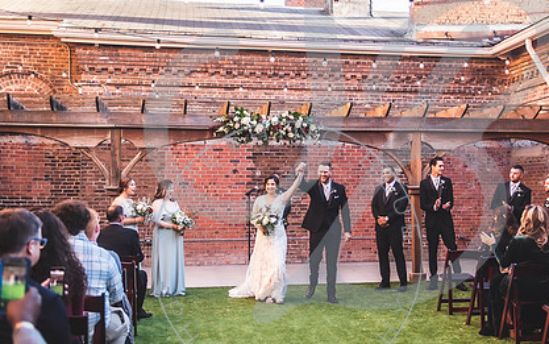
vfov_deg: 23.1
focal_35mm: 56
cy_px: 146
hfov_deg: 36.0
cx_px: 353
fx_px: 838
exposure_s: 1/160
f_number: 2.8
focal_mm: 38
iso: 100
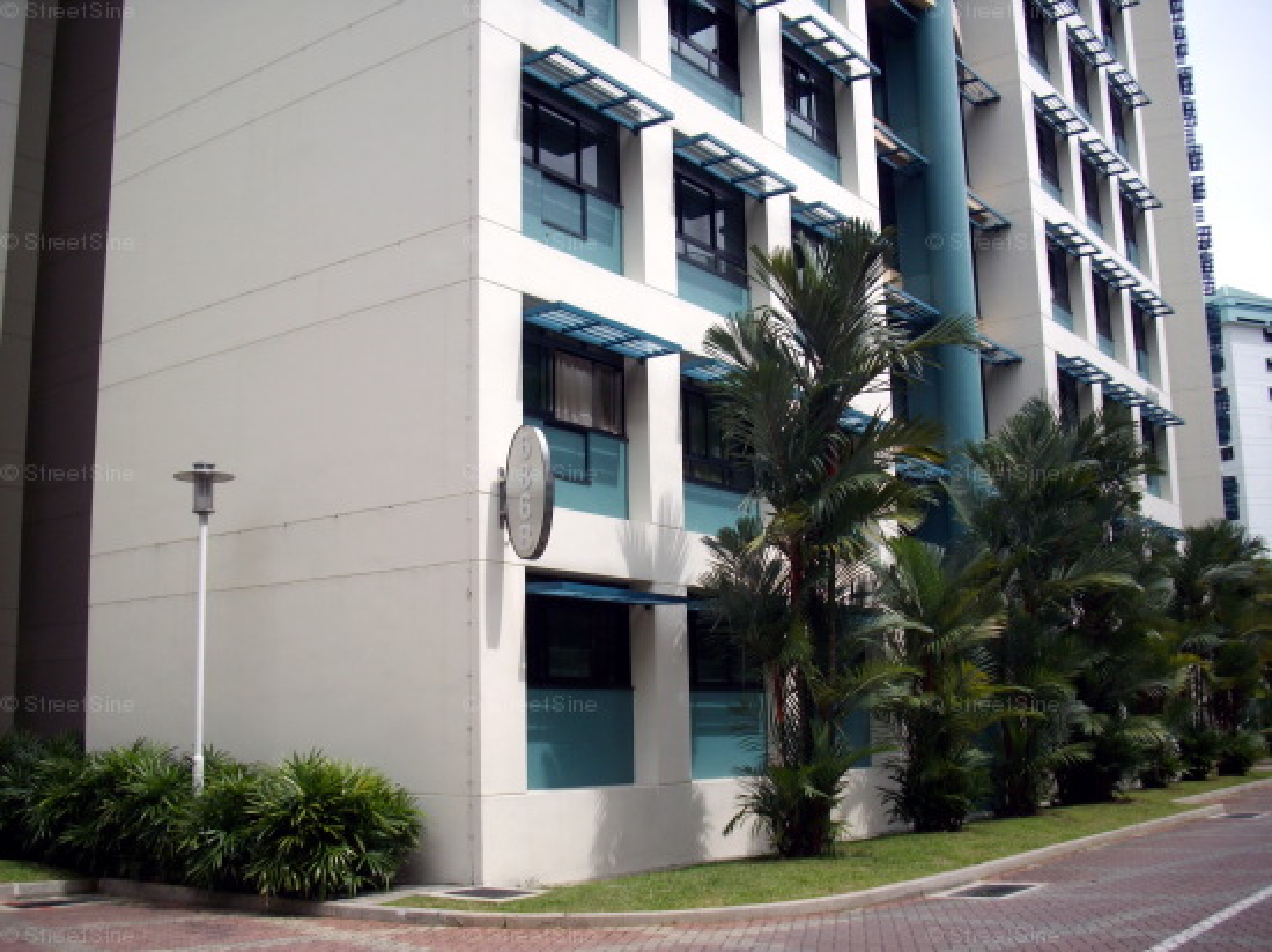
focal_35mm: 37
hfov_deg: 50.2
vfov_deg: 38.6
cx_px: 636
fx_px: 1359
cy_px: 476
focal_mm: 6.2
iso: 80
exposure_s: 1/250
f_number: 5.6
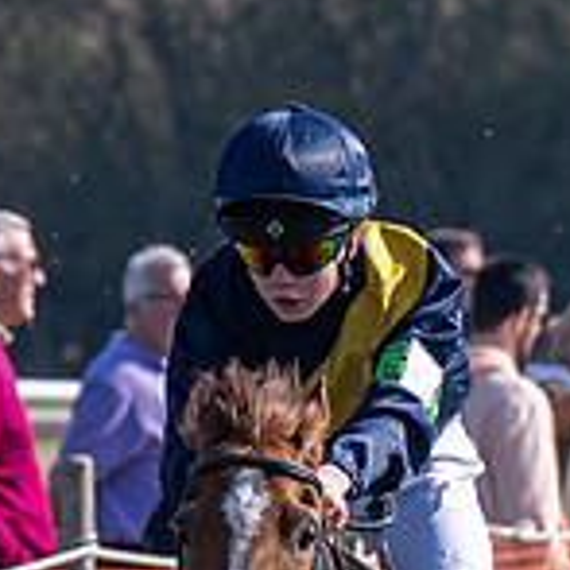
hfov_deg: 0.9
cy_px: 533
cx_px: 156
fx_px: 36011
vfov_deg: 0.9
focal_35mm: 1933
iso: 200
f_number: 5
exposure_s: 1/1250
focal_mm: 180
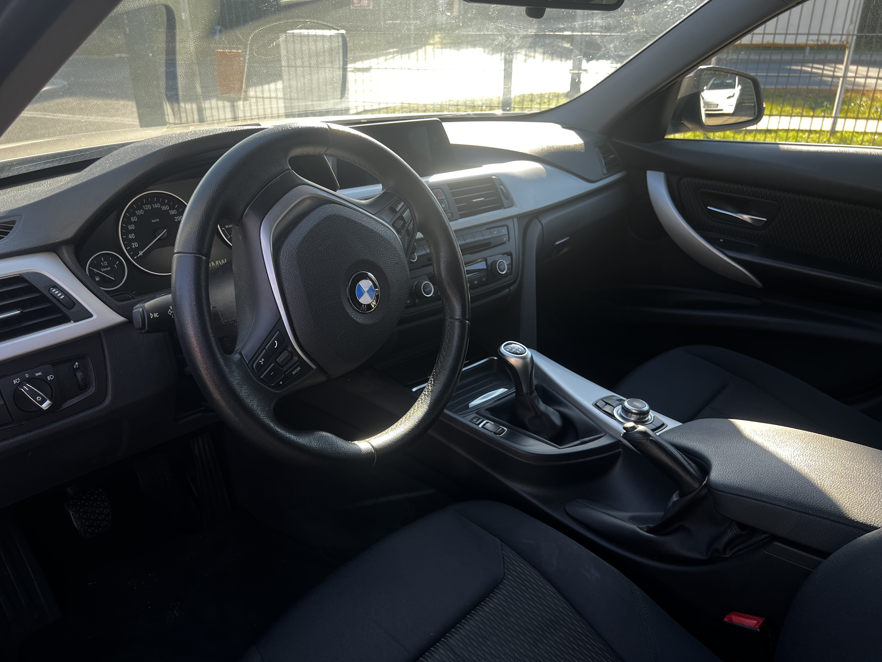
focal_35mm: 26
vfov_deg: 53.1
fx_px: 662
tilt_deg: -24.5
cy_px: 331
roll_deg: -0.1
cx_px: 441
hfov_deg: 67.3
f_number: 1.5
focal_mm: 5.7
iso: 40
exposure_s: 1/190
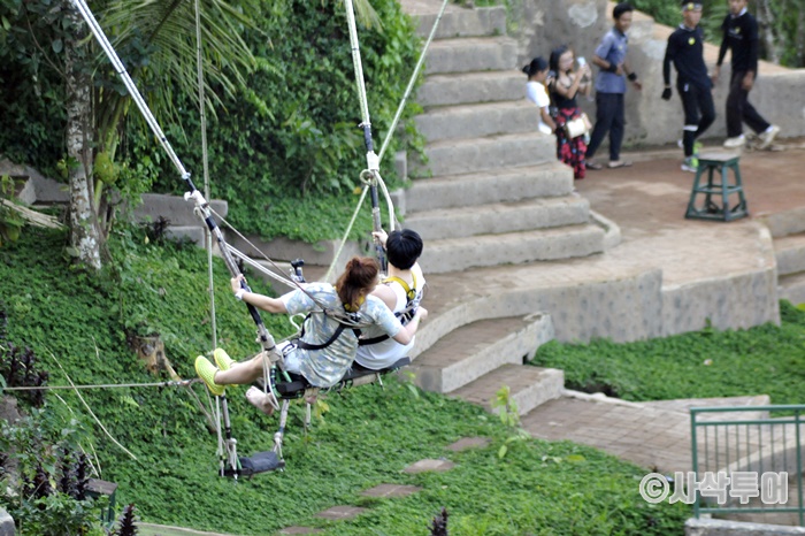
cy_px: 268
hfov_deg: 6.9
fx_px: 6705
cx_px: 402
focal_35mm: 300
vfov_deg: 4.6
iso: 5000
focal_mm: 300
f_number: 5.6
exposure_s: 1/640
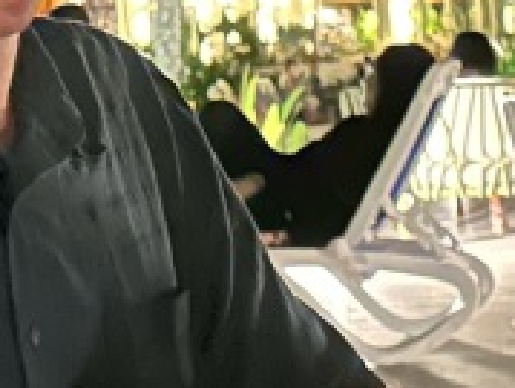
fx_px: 2042
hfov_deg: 14.4
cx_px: 273
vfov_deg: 10.6
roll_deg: +4.0
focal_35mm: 137
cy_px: -147
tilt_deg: +5.0
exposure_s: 1/9
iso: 4000
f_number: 1.78
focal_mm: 6.86
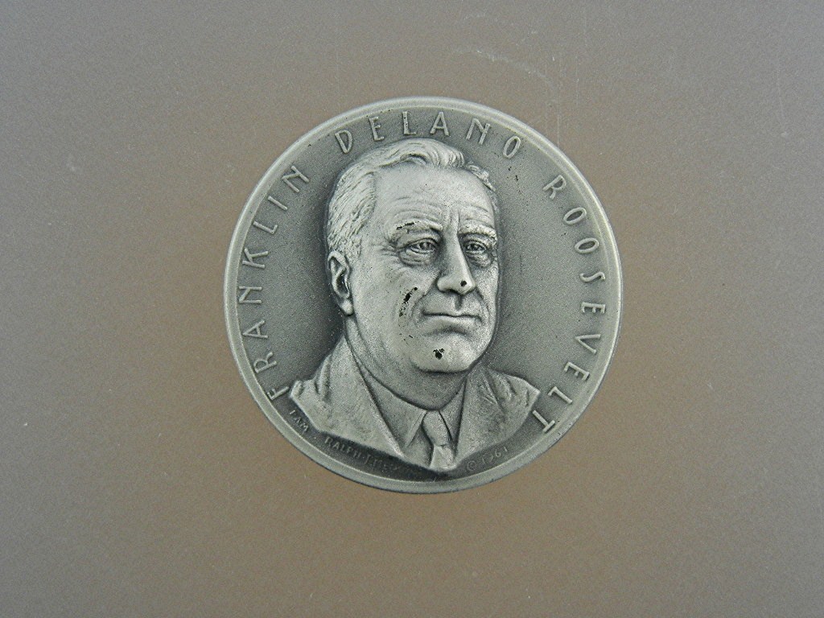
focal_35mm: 59
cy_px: 309
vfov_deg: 24.8
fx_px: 1404
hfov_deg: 32.7
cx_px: 412
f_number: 4
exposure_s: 1/20.3
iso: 400
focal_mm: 10.6
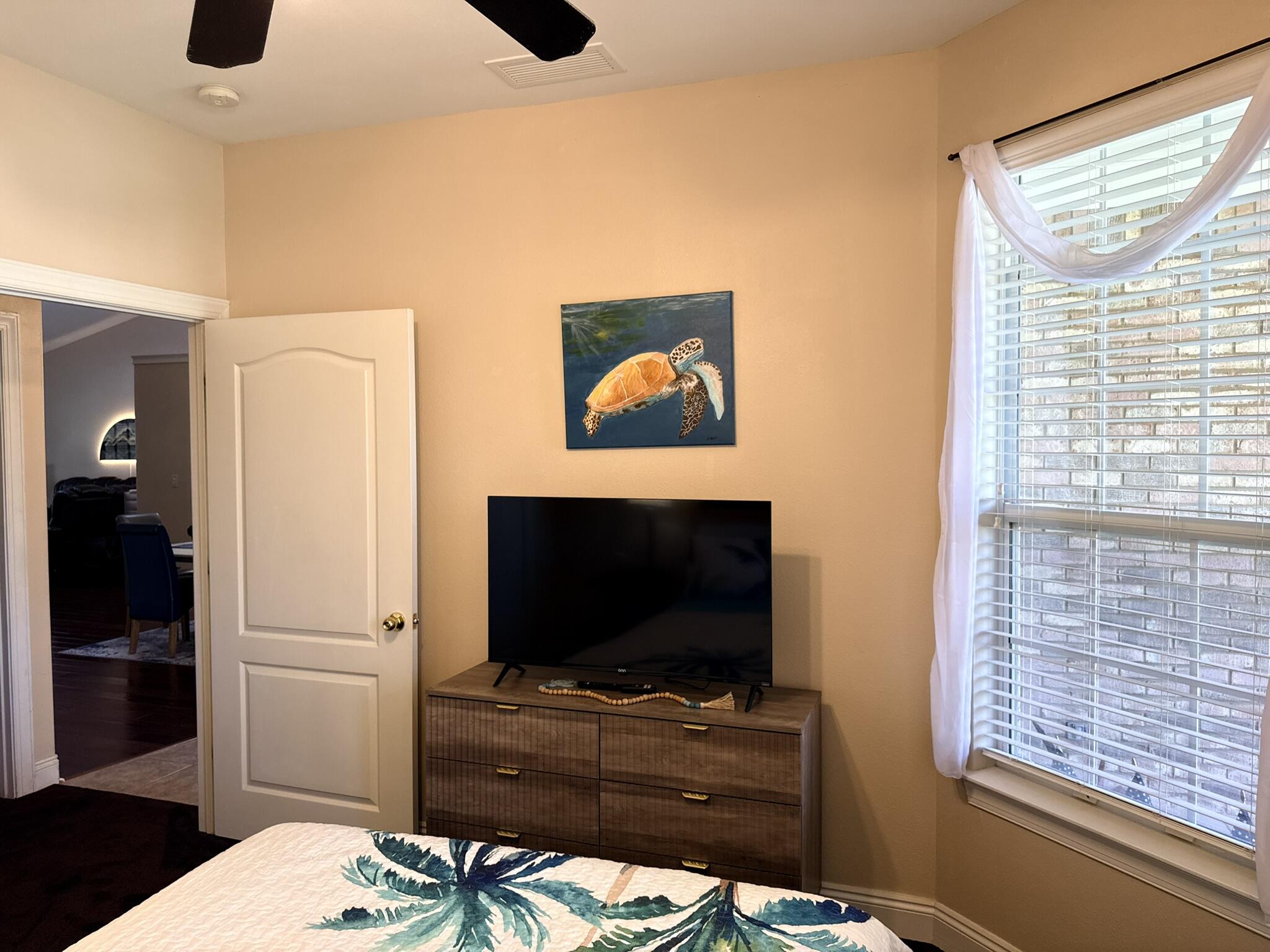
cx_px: 635
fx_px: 881
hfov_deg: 71.6
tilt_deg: -0.4
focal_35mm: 24
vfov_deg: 56.8
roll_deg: +0.0
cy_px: 476
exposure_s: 1/120
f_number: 1.78
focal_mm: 6.76
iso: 200
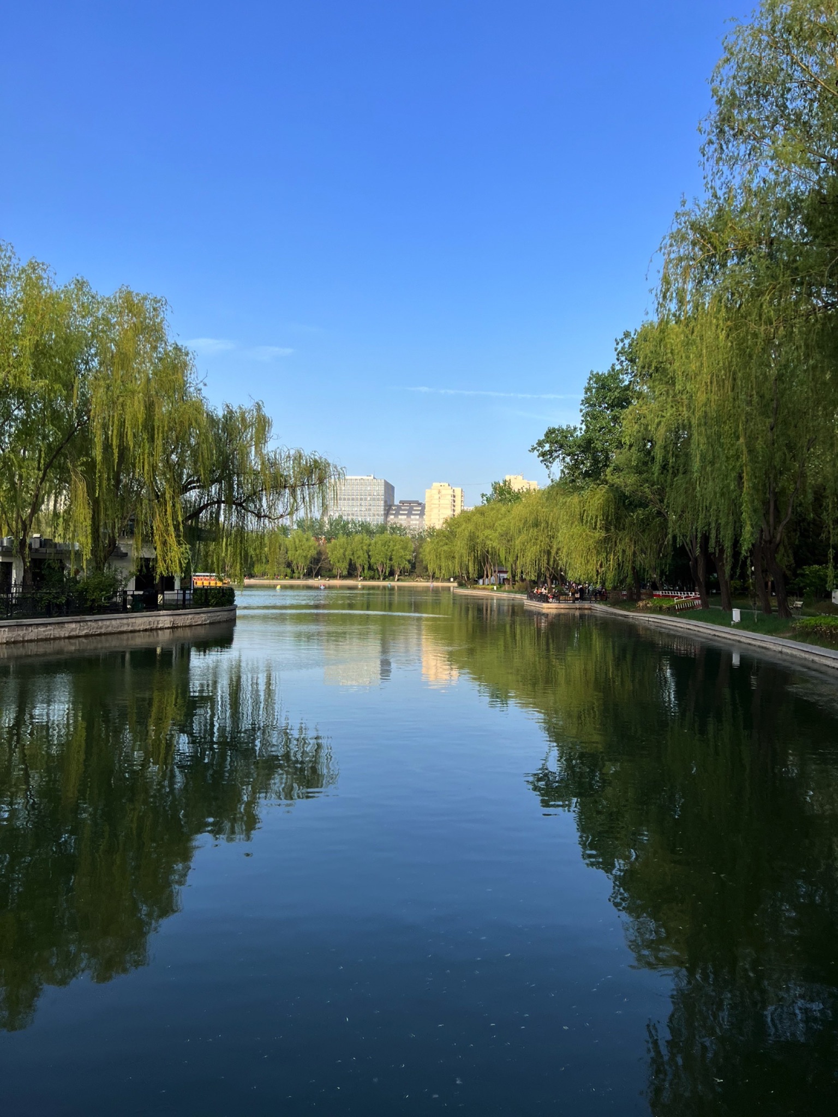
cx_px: 419
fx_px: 839
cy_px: 558
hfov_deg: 53.1
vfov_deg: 67.3
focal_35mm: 26
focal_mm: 5.7
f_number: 1.5
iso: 50
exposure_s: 1/1751
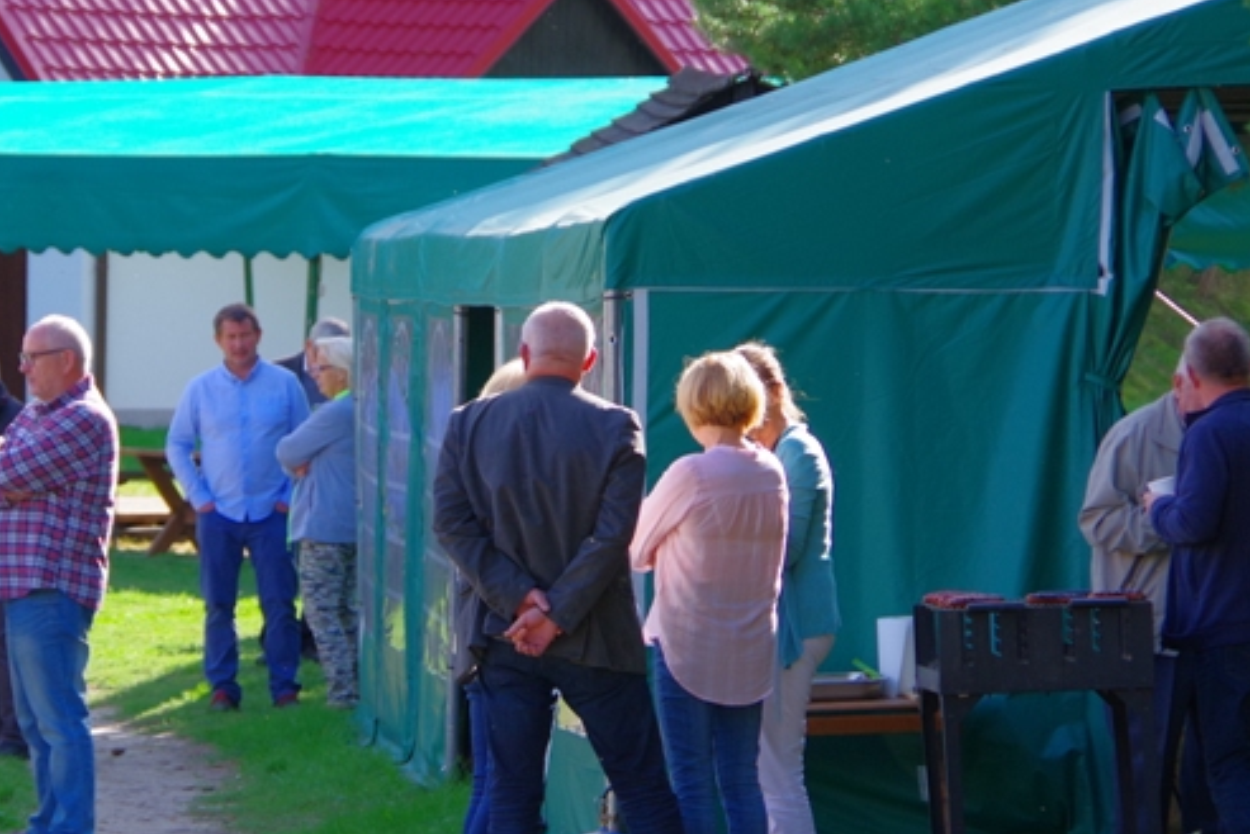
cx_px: 352
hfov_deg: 7.5
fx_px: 9516
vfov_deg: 5.0
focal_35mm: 274
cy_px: 561
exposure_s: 1/200
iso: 200
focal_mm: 88
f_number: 5.6
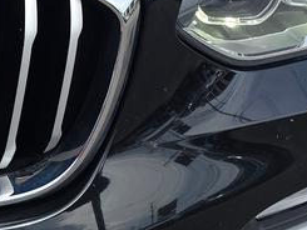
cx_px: -276
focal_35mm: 120
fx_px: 1065
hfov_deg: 14.2
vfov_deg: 12.2
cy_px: 11
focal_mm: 6.3
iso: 80
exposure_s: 1/2752
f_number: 1.7
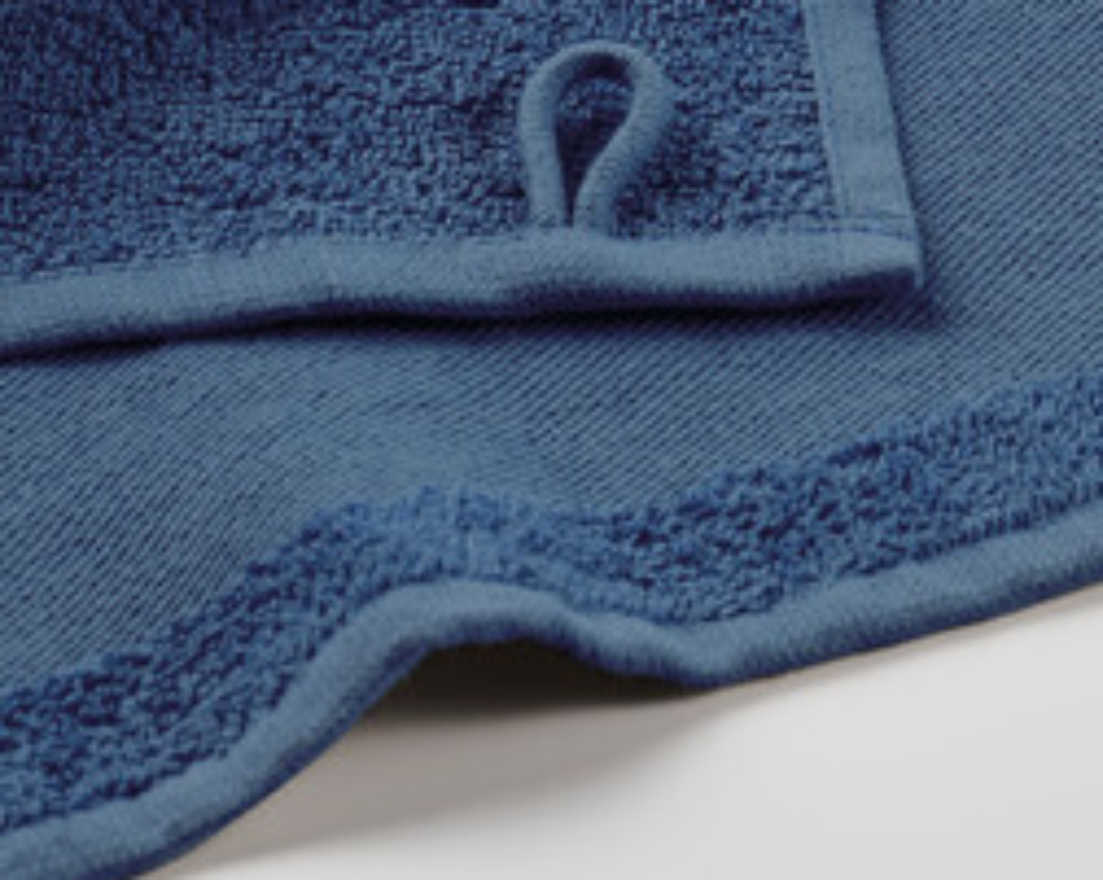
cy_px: 66
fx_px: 7663
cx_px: 683
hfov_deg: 8.2
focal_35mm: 235
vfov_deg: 6.6
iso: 200
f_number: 16
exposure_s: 1/160
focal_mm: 105
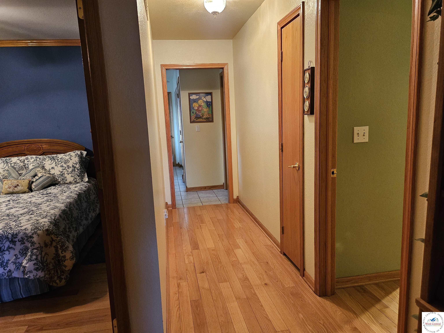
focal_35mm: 24
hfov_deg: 71.6
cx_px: 222
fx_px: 308
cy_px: 166
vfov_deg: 56.8
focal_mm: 5
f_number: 1.8
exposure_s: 1/60
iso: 500
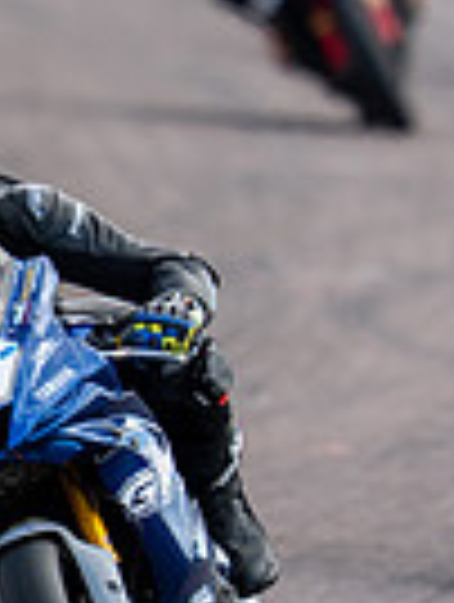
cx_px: -104
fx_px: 39204
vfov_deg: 0.9
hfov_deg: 0.7
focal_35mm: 2249
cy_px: 454
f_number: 4
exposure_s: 1/640
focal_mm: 400
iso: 200
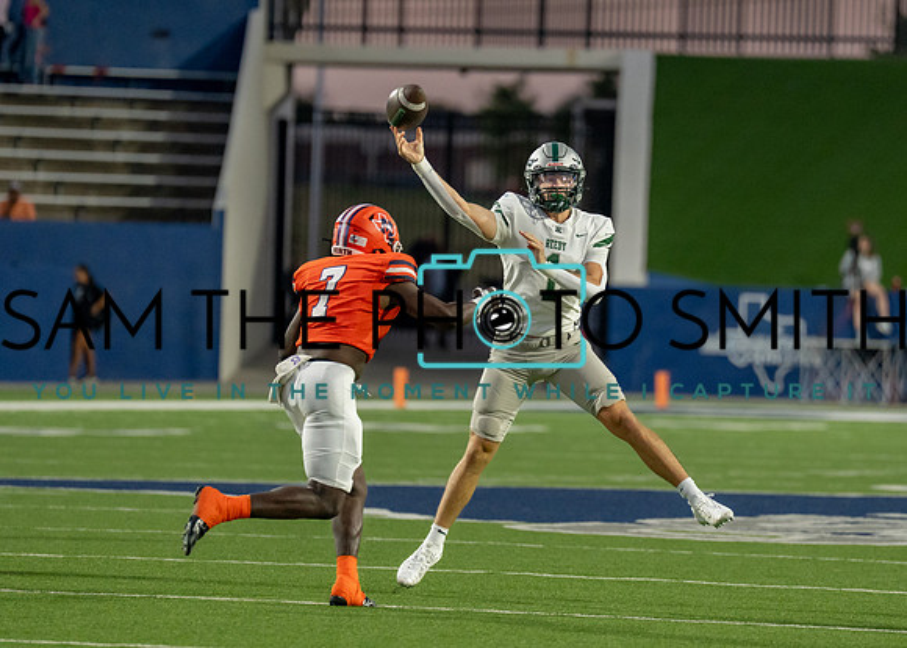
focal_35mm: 368
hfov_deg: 5.5
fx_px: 9471
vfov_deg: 3.9
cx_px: 533
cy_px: 309
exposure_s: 1/1600
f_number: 2.8
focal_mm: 200
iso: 2000
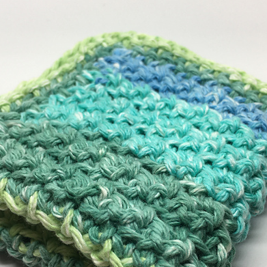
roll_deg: -0.2
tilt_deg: -39.1
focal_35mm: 42
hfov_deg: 40.0
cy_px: 168
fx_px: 367
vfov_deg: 39.7
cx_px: 132
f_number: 2.2
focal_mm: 4.15
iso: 25
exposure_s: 1/60
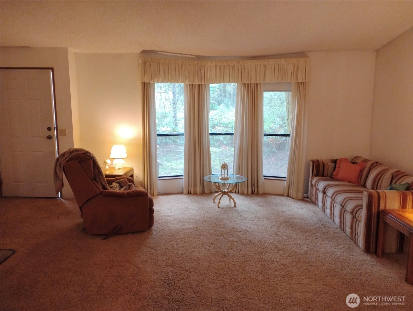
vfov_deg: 49.8
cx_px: 206
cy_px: 156
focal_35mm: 28
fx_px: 334
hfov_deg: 63.4
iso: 903
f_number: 1.8
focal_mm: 4.26
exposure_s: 1/30
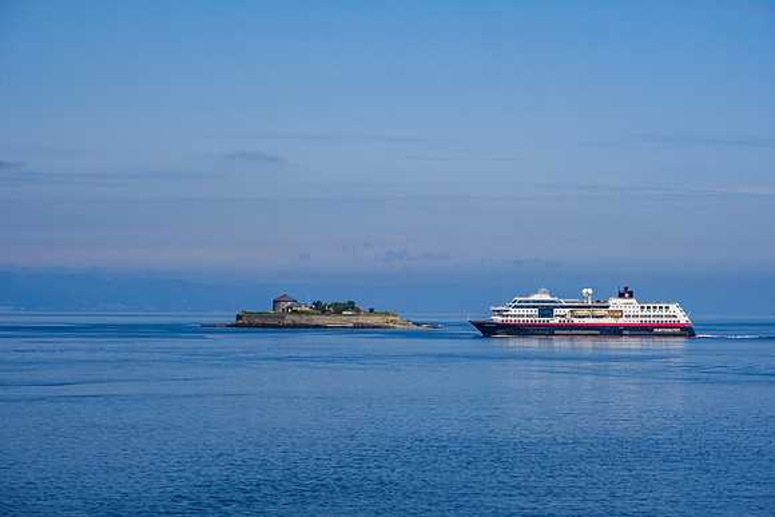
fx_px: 2472
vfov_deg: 11.9
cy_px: 258
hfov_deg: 17.8
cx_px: 388
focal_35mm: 115
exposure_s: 1/500
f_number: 7.1
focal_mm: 74.1
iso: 250
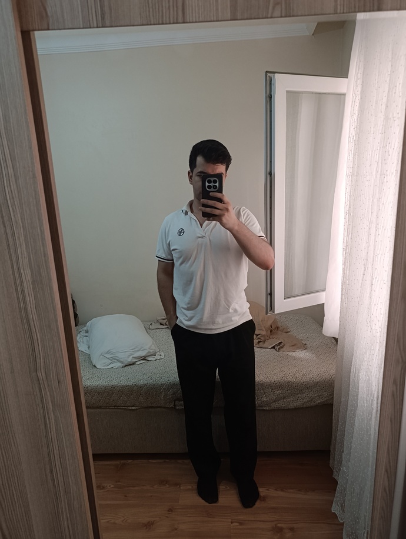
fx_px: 359
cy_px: 270
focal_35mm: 23
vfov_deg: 73.8
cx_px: 203
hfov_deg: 59.0
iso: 1250
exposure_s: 1/50
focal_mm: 6.11
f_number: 1.7
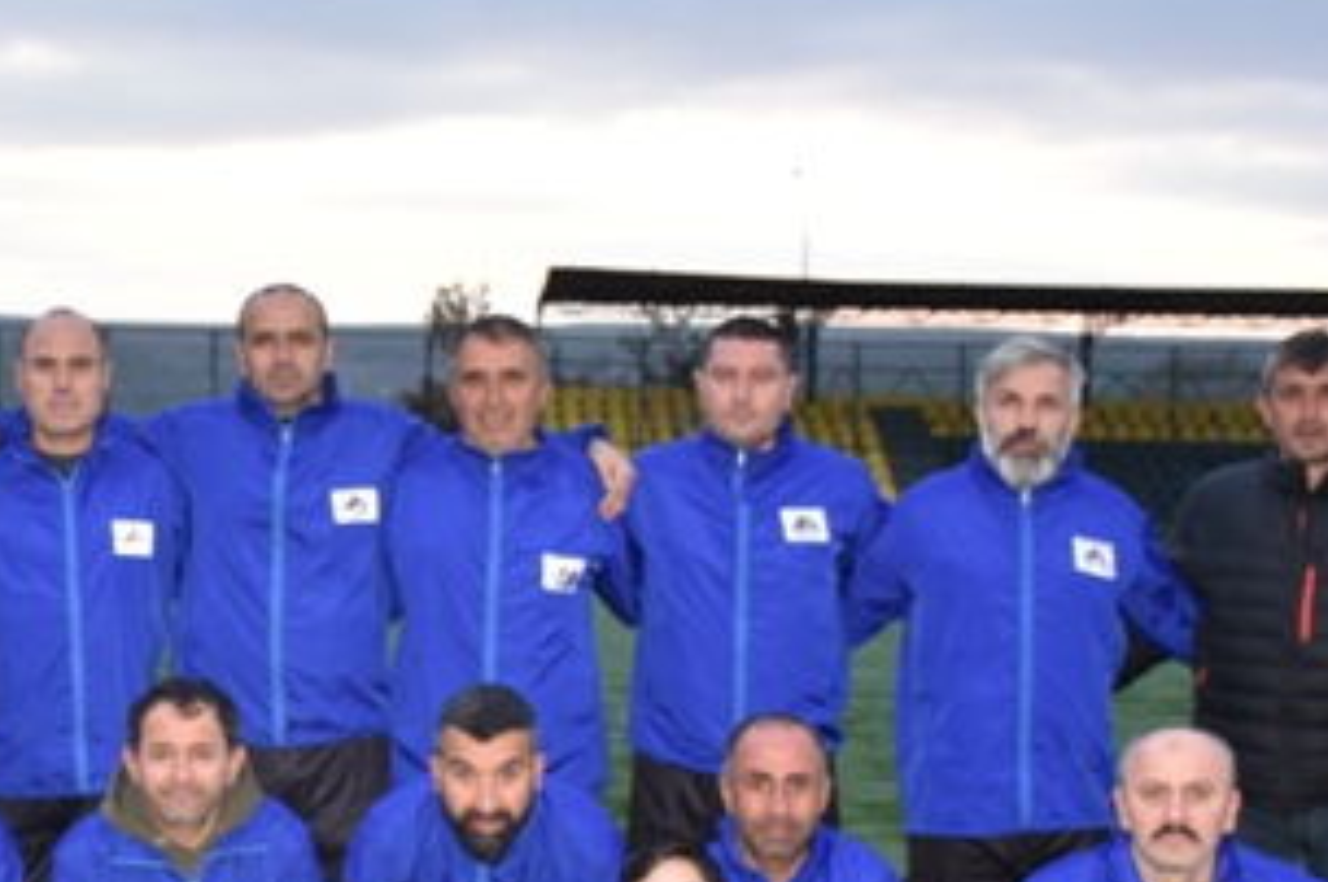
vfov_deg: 17.1
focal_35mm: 79
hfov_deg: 25.2
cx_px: 232
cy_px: 679
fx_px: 2911
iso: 400
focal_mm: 20
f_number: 3.5
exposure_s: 1/100
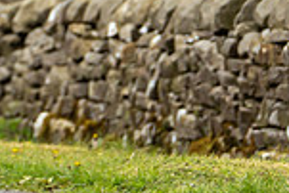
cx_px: 30
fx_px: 6991
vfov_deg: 1.6
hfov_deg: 2.4
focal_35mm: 870
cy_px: -199
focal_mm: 142
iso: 200
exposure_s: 1/640
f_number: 4
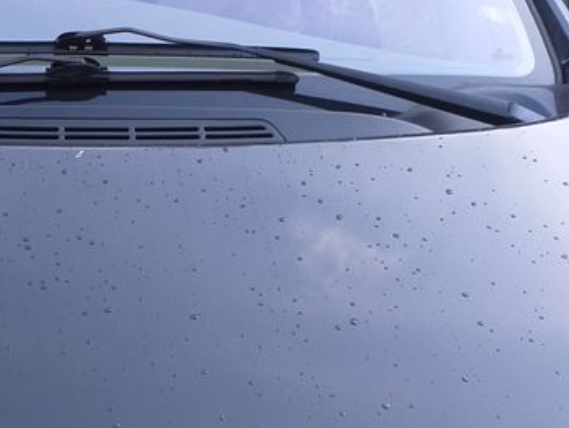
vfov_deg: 19.9
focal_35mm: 74
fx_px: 1218
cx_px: 92
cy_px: 279
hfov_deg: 25.7
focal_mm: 3.6
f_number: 1.9
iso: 50
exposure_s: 1/100
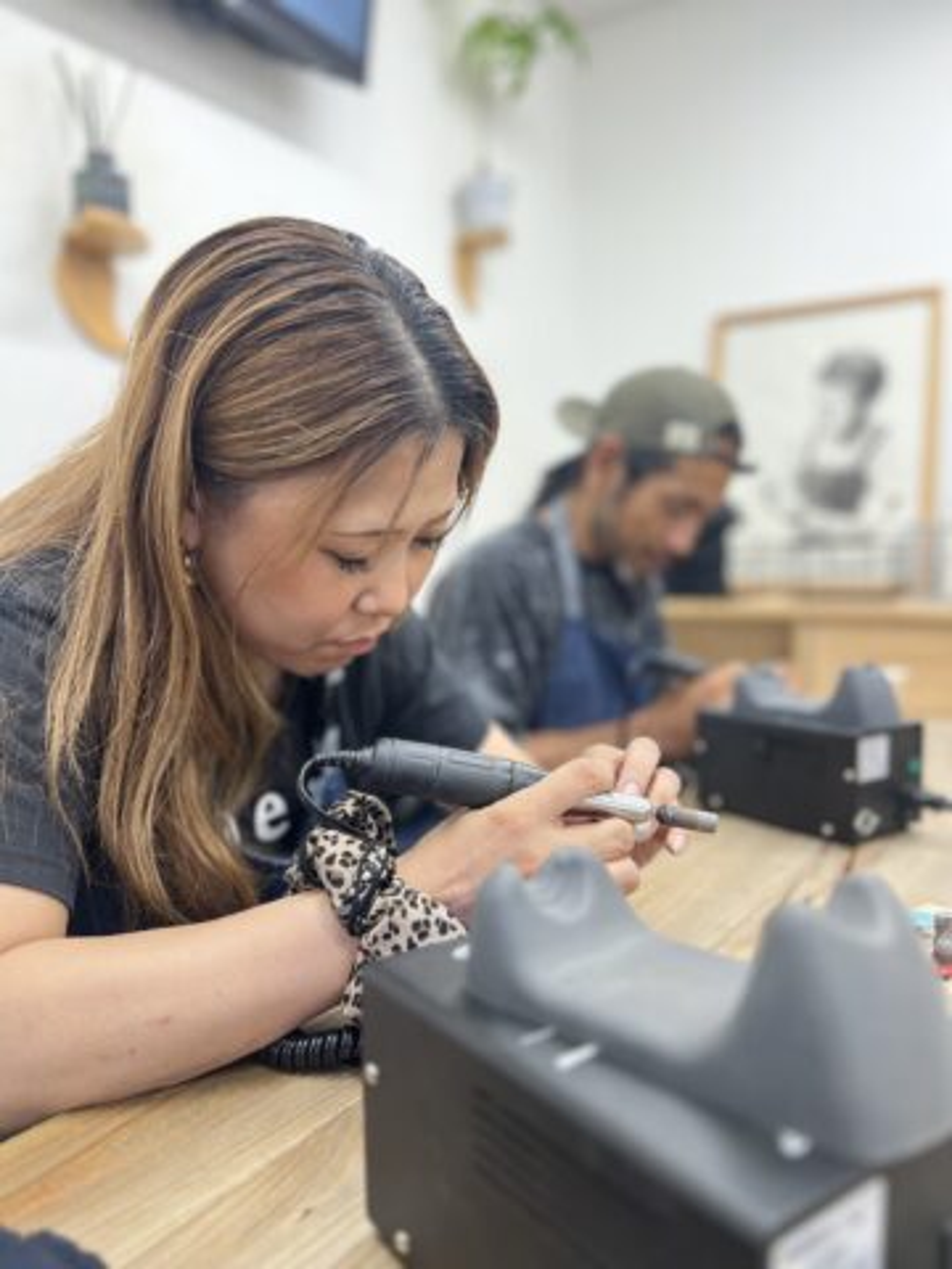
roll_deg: +1.1
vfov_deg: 67.3
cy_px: 634
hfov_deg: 53.1
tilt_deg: -4.3
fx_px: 953
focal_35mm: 26
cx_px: 476
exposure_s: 1/121
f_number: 1.5
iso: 125
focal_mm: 5.7
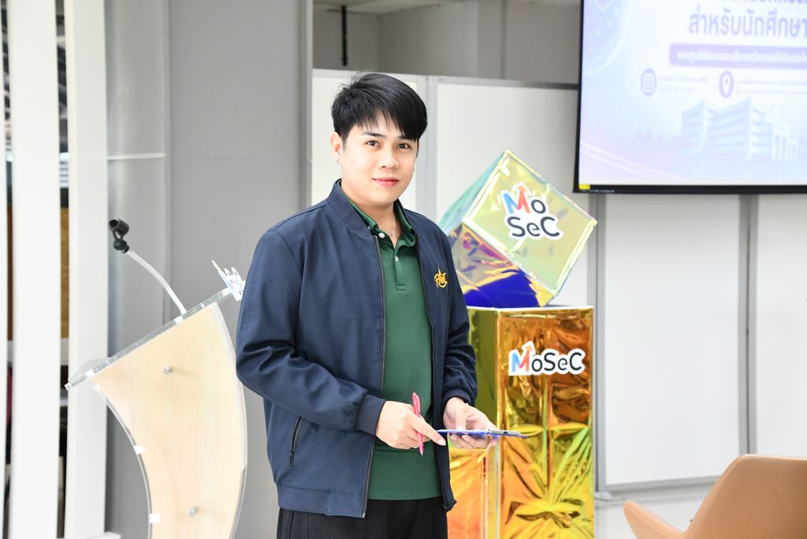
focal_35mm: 78
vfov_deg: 17.5
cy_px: 270
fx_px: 1749
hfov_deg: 26.0
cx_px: 404
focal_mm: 52
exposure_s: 1/125
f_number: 4.8
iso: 1800
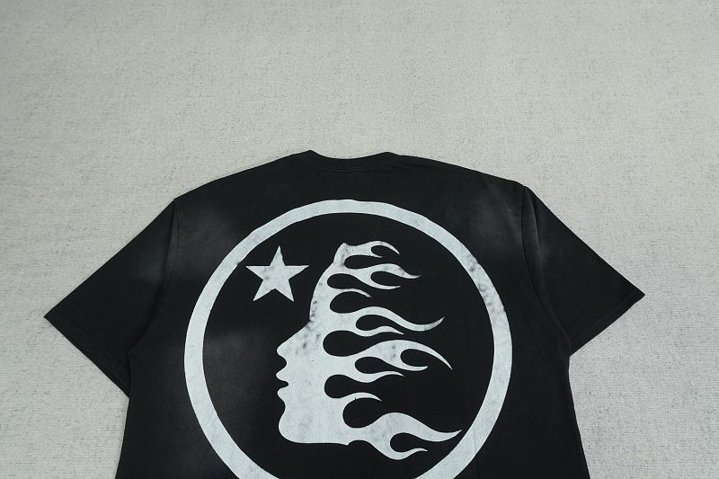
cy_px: 240
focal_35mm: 24
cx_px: 360
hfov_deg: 73.8
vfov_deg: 53.1
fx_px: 479
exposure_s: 1/160
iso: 1000
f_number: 8
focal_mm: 16
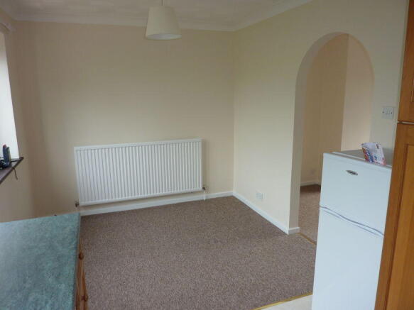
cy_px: 155
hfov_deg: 69.4
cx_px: 207
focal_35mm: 25
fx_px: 299
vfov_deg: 54.9
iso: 100
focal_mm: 4.1
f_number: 3.3
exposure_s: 1/15
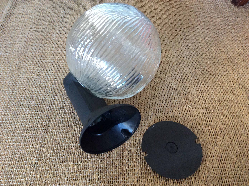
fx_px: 230
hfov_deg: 56.9
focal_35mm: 32
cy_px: 93
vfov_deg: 44.1
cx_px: 124
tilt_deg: -53.1
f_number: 2.4
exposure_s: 1/25
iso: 160
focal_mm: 3.3
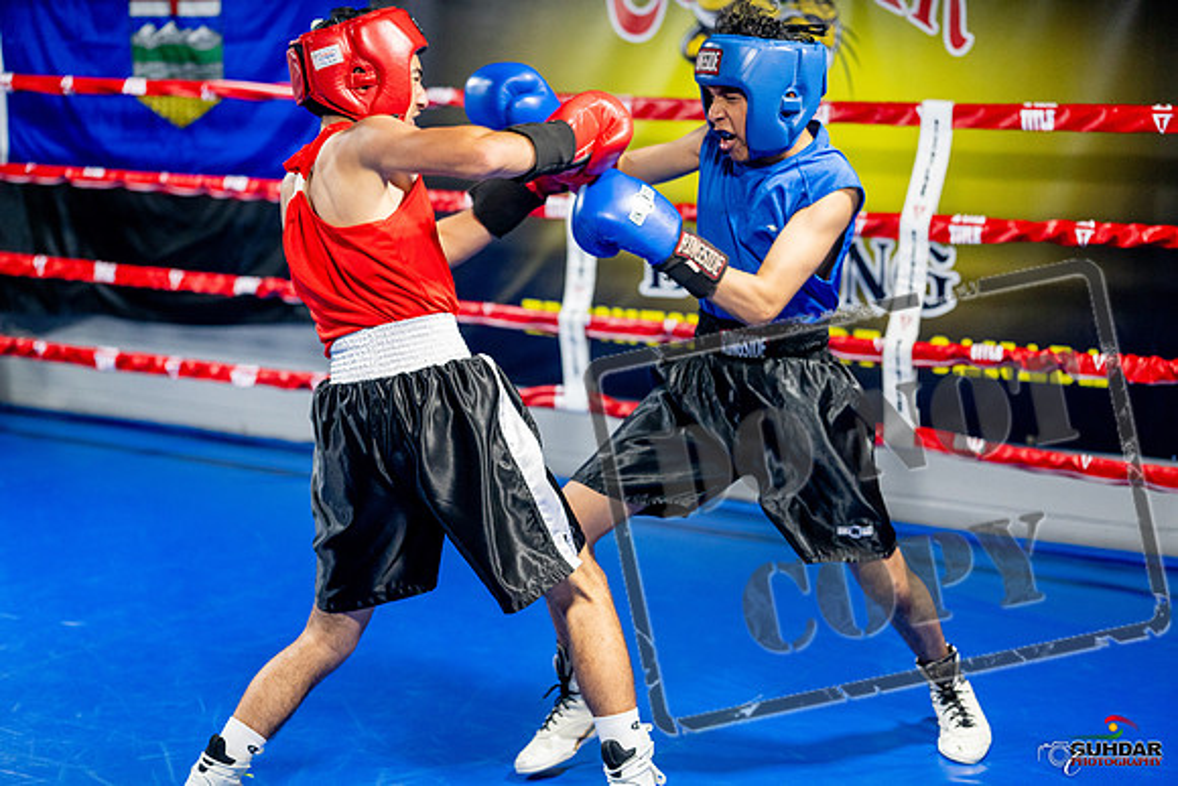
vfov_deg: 21.3
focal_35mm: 64
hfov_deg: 31.4
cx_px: 589
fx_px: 2095
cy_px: 393
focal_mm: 64
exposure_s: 1/800
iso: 4000
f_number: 2
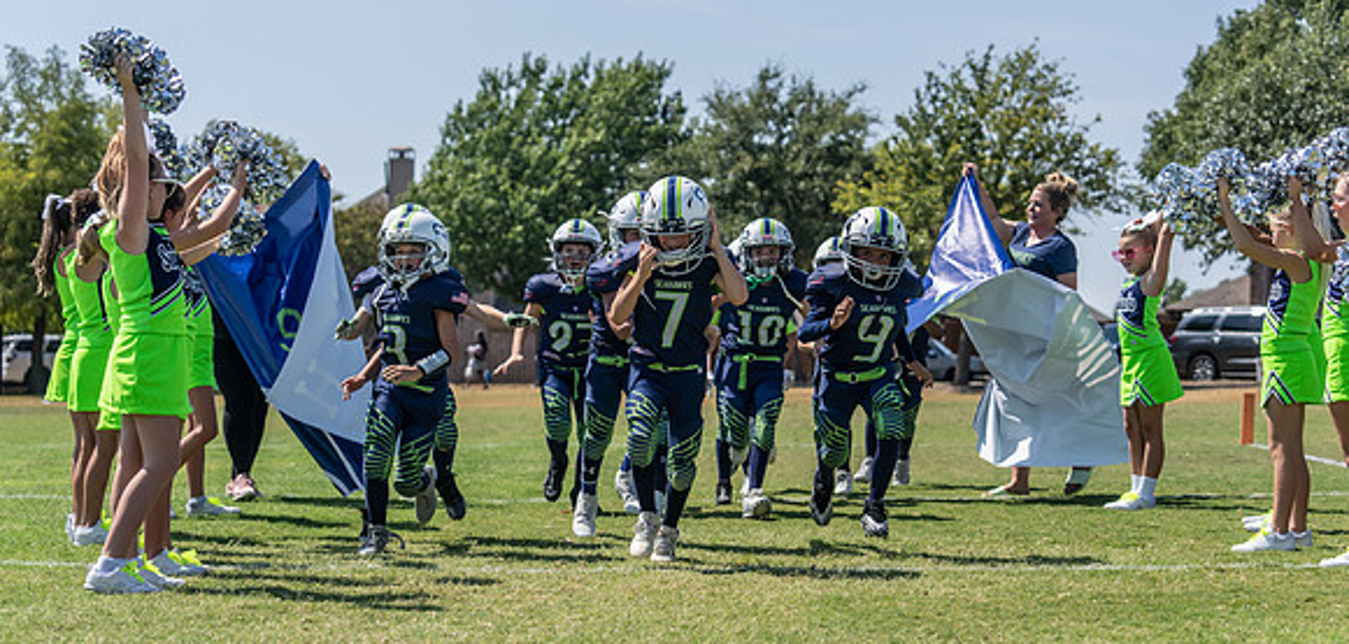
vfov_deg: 13.8
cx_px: 670
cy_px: 341
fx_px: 2662
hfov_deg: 28.4
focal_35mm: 77
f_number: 4
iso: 100
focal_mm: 70
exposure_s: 1/1250
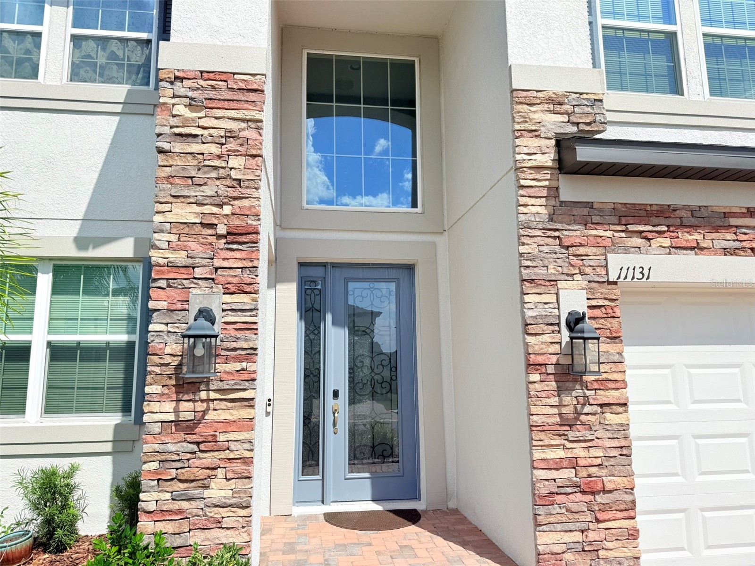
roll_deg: +0.4
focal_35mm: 24
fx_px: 523
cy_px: 283
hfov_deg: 71.6
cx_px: 378
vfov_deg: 56.8
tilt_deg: +9.8
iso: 80
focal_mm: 6.76
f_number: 1.78
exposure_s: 1/7353
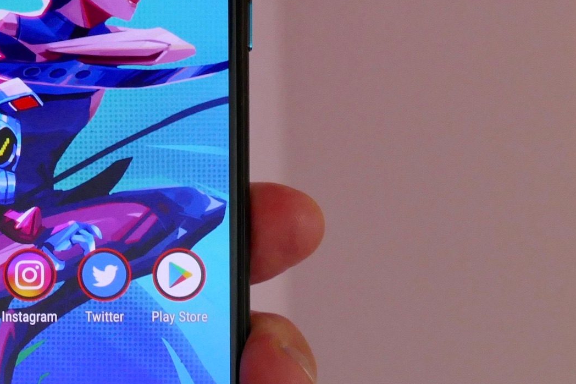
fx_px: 6366
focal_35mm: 398
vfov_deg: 3.5
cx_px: 30
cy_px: 55
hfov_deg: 5.2
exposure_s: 1/80
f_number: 4.5
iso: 1000
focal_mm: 50.69
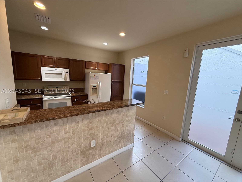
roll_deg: -2.4
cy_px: 91
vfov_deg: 85.7
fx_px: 98
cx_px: 121
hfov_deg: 102.1
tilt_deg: -8.1
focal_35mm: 14
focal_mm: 2.22
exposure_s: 1/120
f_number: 2.2
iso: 200
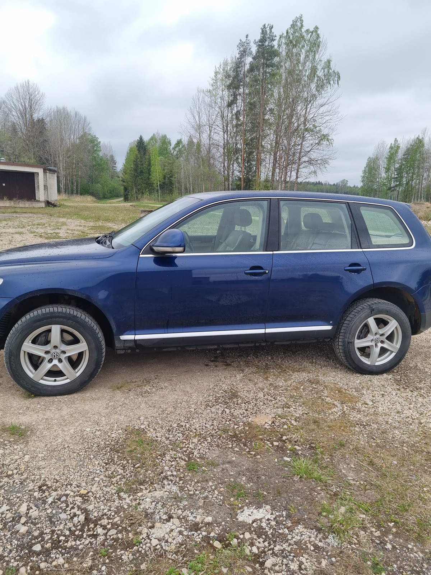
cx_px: 216
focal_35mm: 26
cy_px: 288
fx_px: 432
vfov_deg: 67.3
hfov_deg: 53.1
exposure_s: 1/1445
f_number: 1.8
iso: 50
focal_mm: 5.4
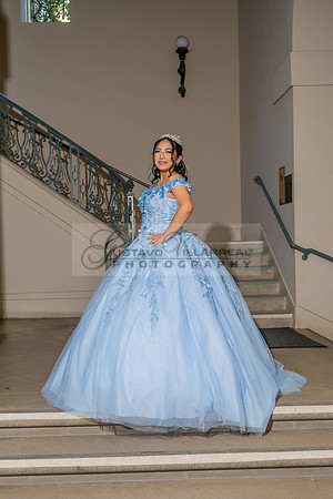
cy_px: 273
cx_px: 147
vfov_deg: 43.5
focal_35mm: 45
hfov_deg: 29.8
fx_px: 625
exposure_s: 1/200
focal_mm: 27
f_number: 2.8
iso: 200
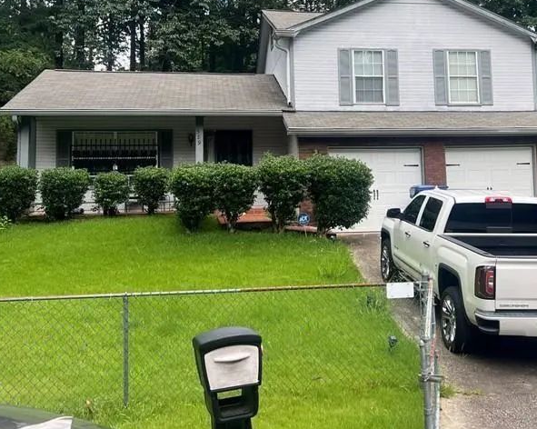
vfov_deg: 33.7
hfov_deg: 41.8
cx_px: 326
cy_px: 132
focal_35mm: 44
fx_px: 699
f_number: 1.5
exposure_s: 1/873
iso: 50
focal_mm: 5.7
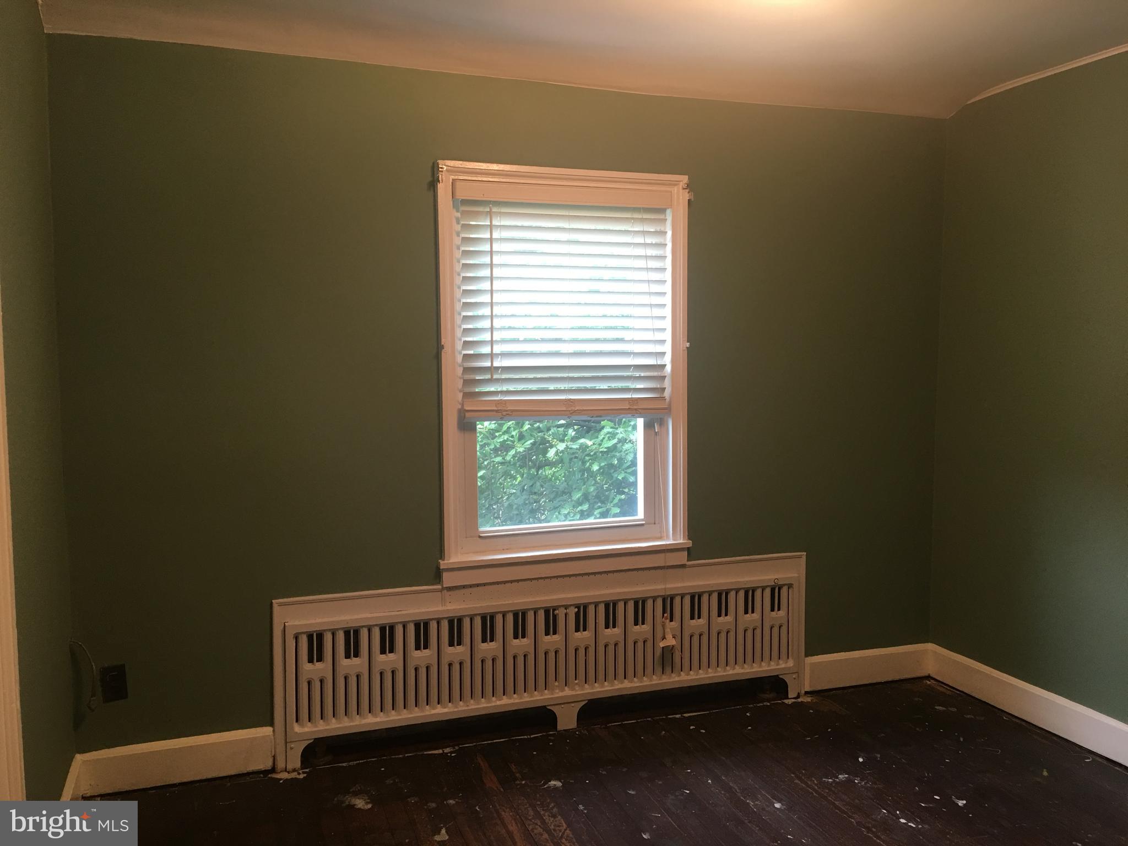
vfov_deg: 48.2
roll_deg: +0.9
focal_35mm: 29
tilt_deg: -3.2
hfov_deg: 61.7
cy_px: 423
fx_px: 945
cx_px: 564
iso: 40
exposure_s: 1/15
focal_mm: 4.15
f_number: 2.2
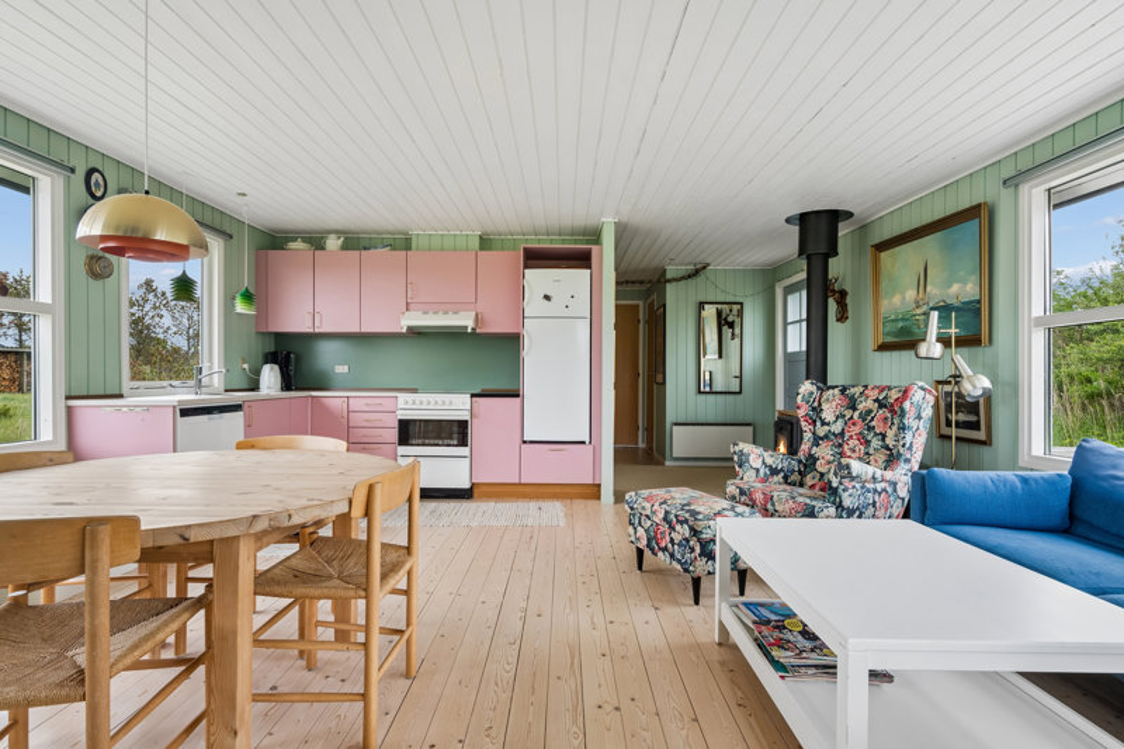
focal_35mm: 17
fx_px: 531
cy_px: 374
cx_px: 562
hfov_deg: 93.3
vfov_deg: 70.4
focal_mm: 17
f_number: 8
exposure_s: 1/160
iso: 400
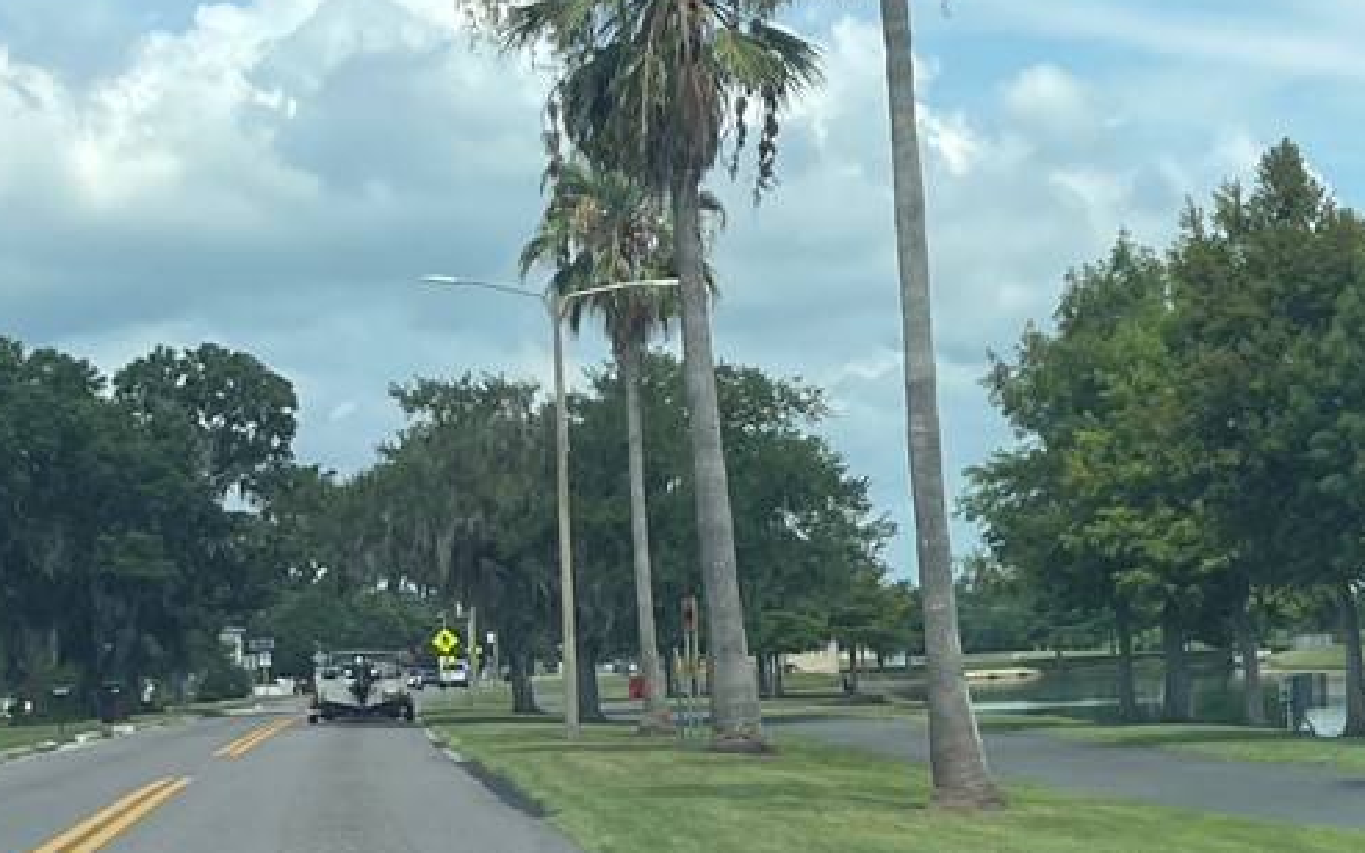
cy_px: 518
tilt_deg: -0.4
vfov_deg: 15.2
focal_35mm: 86
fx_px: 3199
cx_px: 2002
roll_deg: +1.3
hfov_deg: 20.8
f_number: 1.6
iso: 32
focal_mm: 5.1
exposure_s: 1/2924
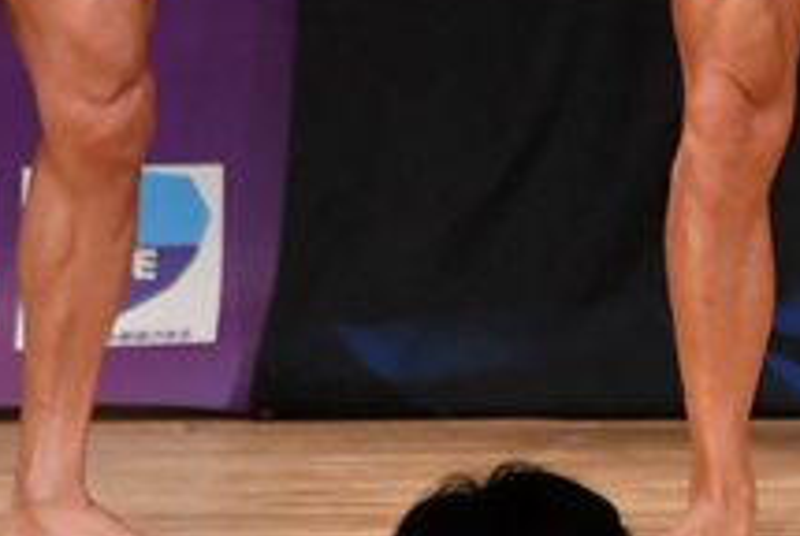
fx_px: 21607
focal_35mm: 971
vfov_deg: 1.4
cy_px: -287
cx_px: 1215
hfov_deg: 2.1
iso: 4500
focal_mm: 180
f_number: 5.6
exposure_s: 1/400
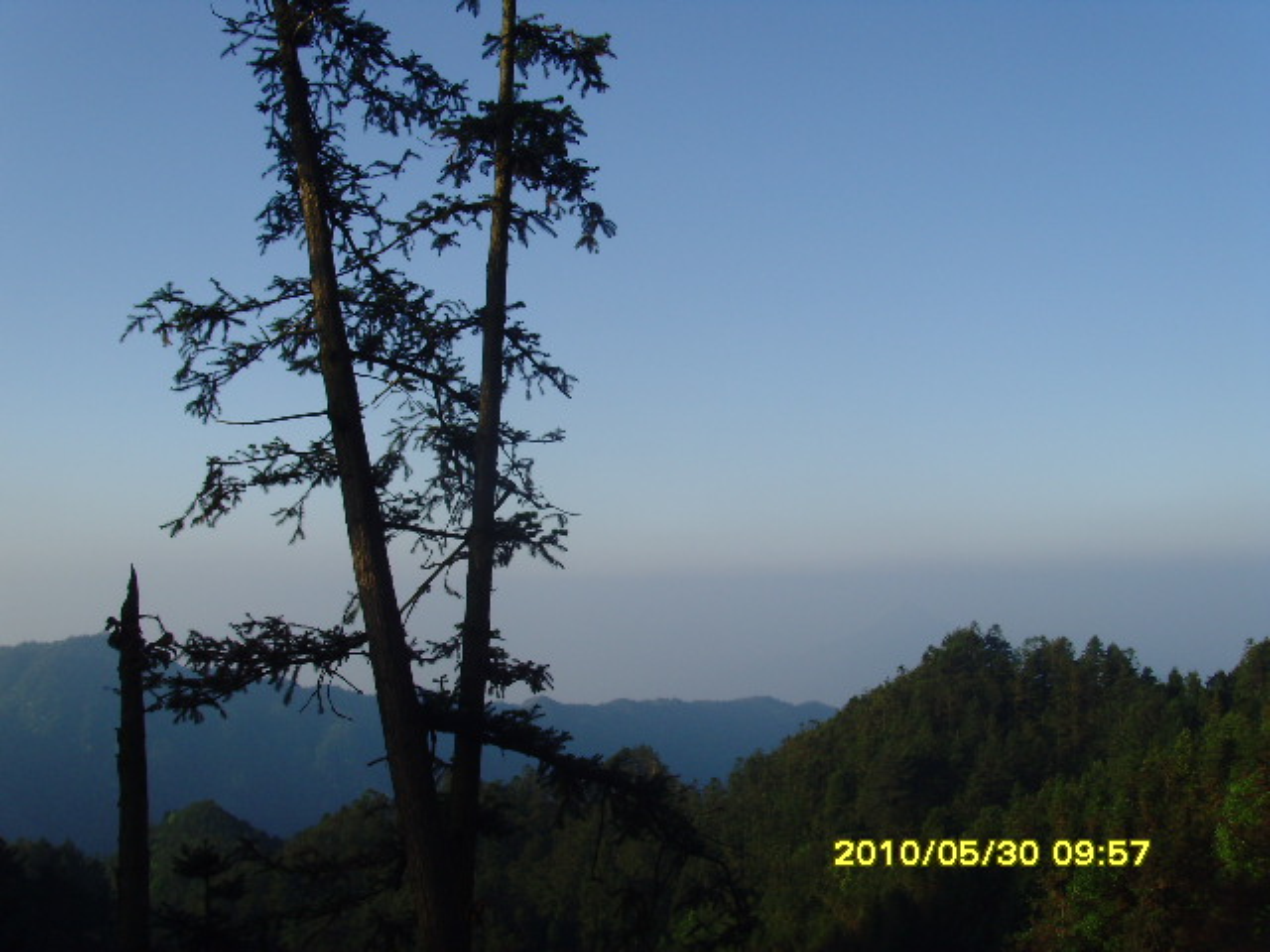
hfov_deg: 47.9
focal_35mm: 39
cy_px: 476
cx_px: 635
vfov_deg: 36.8
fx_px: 1431
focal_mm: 6.6
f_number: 6.3
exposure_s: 1/250
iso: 80
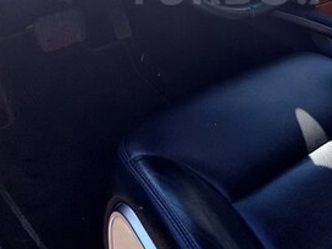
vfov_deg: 22.2
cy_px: -14
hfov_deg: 30.2
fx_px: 604
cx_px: 250
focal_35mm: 63
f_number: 1.7
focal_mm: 4.2
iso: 40
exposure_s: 1/402
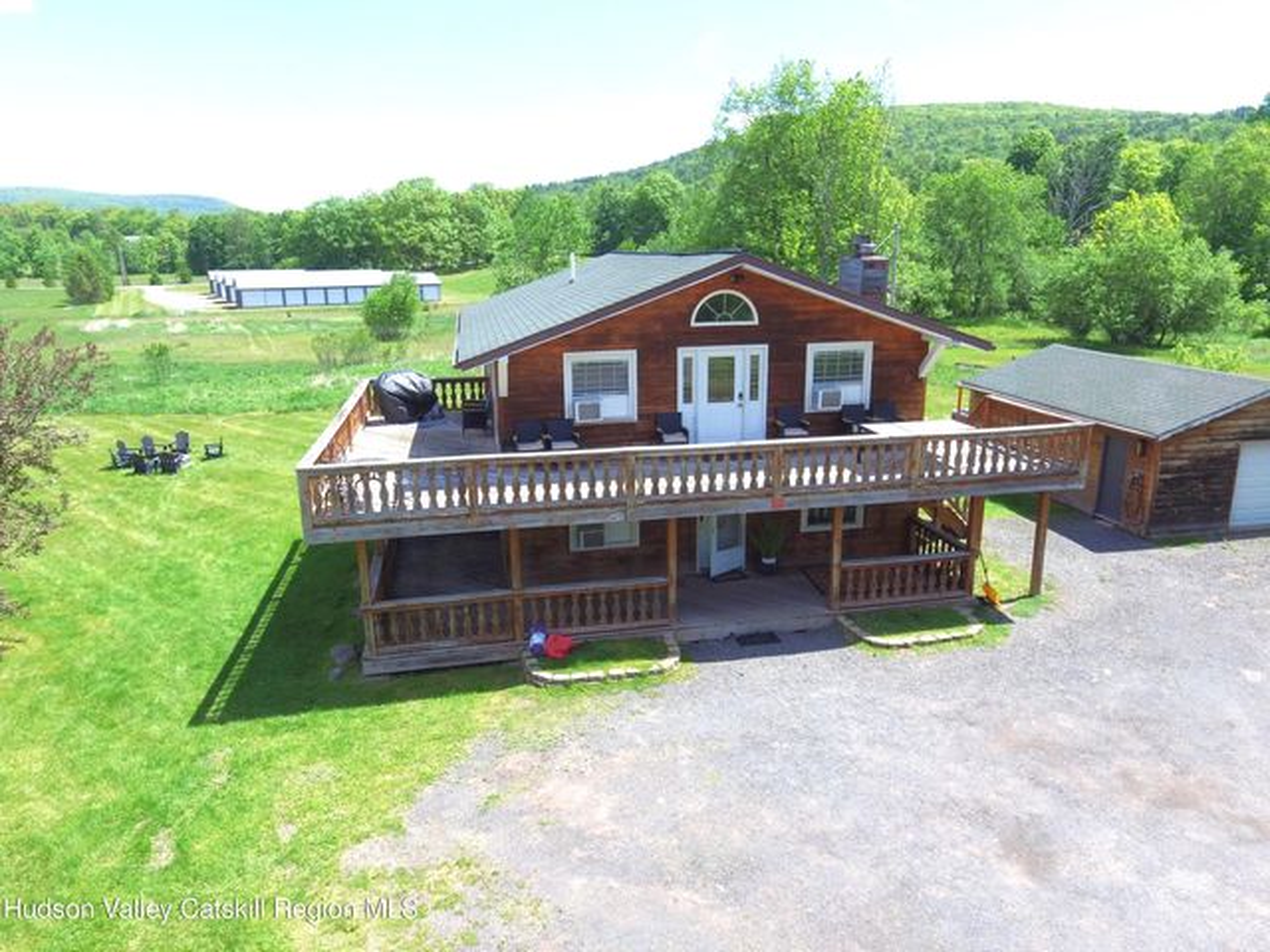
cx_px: 635
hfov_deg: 81.7
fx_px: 734
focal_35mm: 20
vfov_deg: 66.0
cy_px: 476
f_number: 2.8
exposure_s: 1/547
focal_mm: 3.61
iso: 100
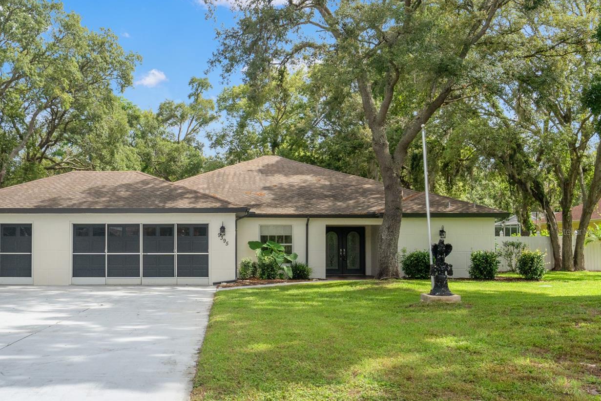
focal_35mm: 39
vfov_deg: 34.1
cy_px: 231
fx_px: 651
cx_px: 211
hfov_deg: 48.9
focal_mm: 20
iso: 400
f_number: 7.1
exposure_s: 1/1000
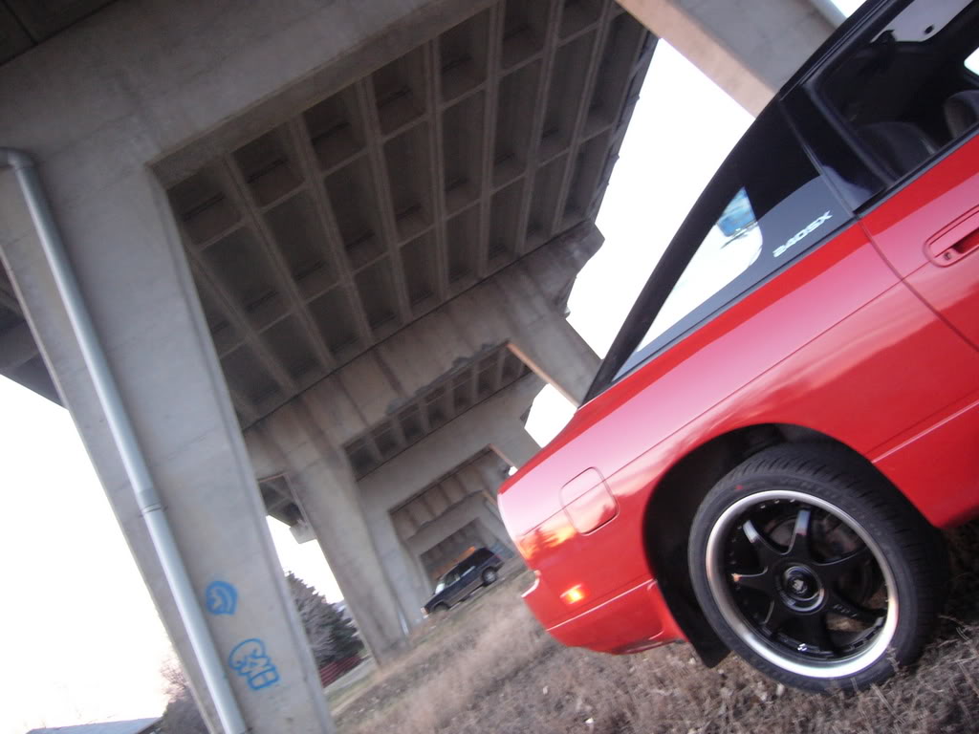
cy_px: 367
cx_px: 490
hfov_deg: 52.6
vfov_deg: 40.7
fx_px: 990
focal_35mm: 35
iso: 200
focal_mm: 5.8
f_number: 2.8
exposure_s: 1/8
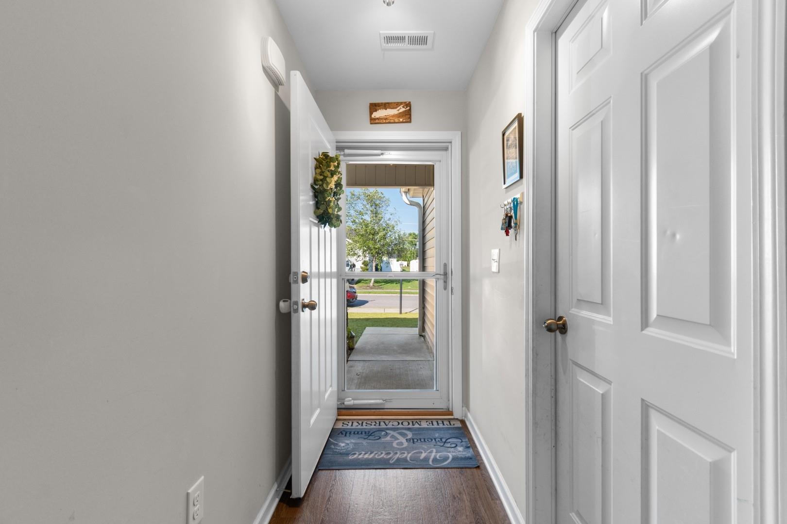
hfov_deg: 100.4
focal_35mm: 15
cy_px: 262
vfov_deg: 77.3
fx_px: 328
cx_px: 394
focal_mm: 10
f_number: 4.5
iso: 100
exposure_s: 1/20
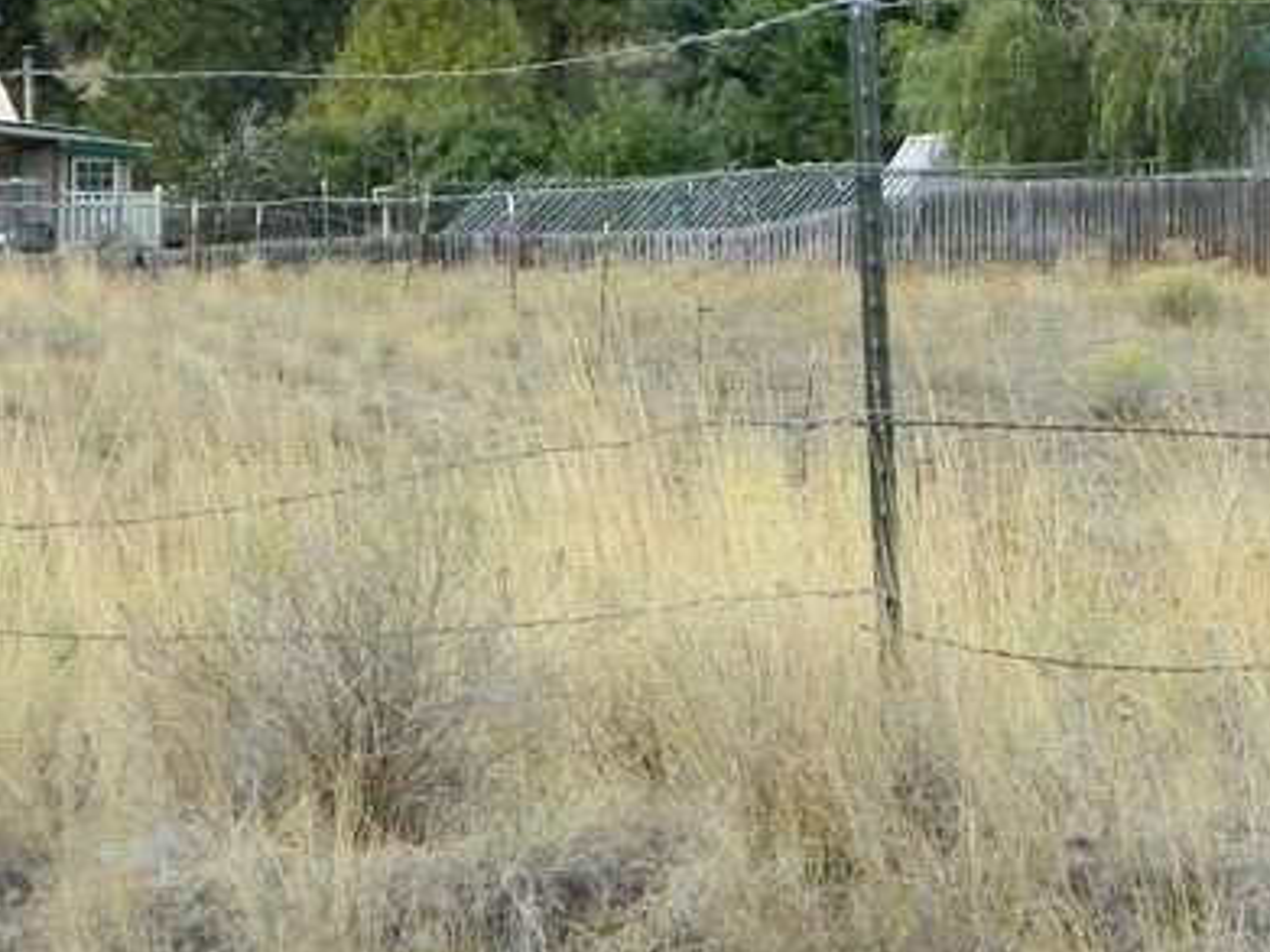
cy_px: 52
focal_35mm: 270
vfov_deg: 5.5
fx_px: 9903
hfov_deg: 7.3
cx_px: 1036
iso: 80
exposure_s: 1/320
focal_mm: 18.6
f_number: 4.5
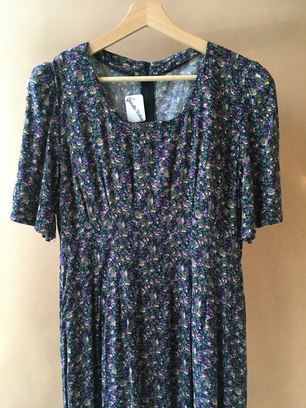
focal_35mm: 29
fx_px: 342
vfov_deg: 61.7
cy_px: 204
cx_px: 153
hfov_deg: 48.2
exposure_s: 1/30
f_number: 2.2
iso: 160
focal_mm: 4.15
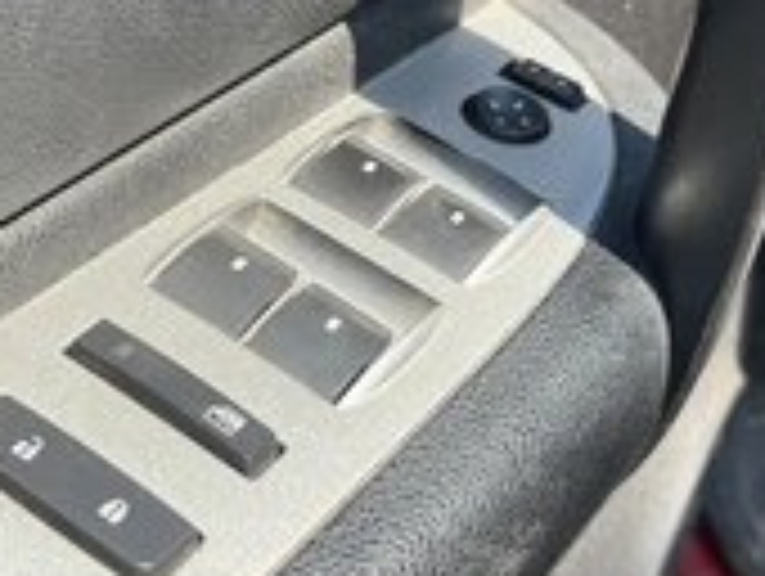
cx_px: 284
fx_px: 1350
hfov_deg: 31.5
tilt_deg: -45.7
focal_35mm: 61
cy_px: 306
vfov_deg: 24.1
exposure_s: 1/1046
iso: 50
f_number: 1.6
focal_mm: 5.1
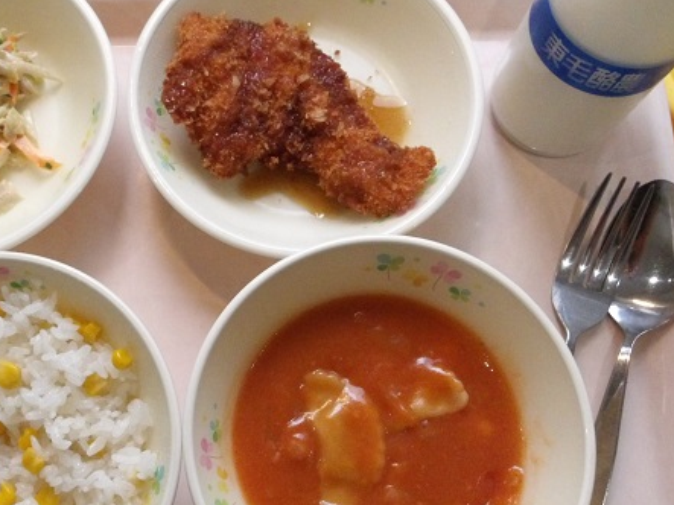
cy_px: 289
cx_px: 245
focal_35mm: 39
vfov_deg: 36.7
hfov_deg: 47.4
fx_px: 759
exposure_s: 1/60
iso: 1211
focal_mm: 4.9
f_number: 10.4
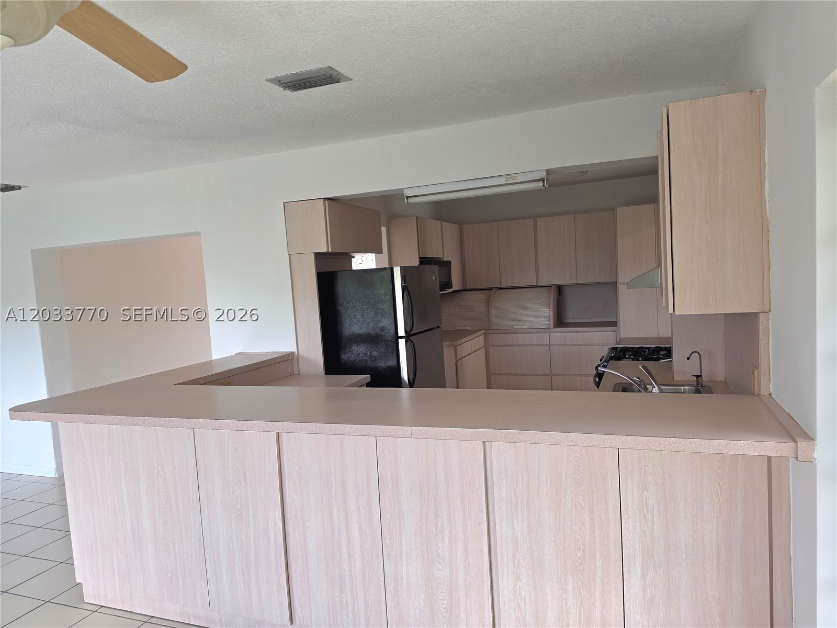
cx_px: 418
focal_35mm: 23
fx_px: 556
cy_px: 314
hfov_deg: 73.9
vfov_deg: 58.9
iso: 40
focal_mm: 6.5
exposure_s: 1/60.2
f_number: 1.4
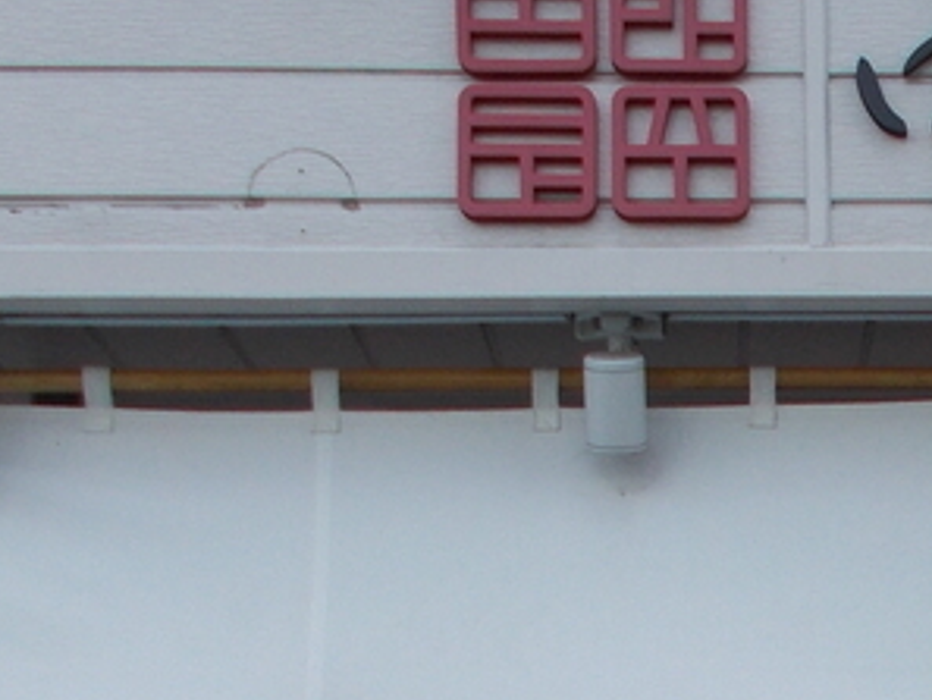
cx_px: 1130
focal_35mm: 105
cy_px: 926
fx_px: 2828
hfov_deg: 17.8
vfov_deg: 13.6
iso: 80
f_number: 3.2
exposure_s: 1/320
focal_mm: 4.6
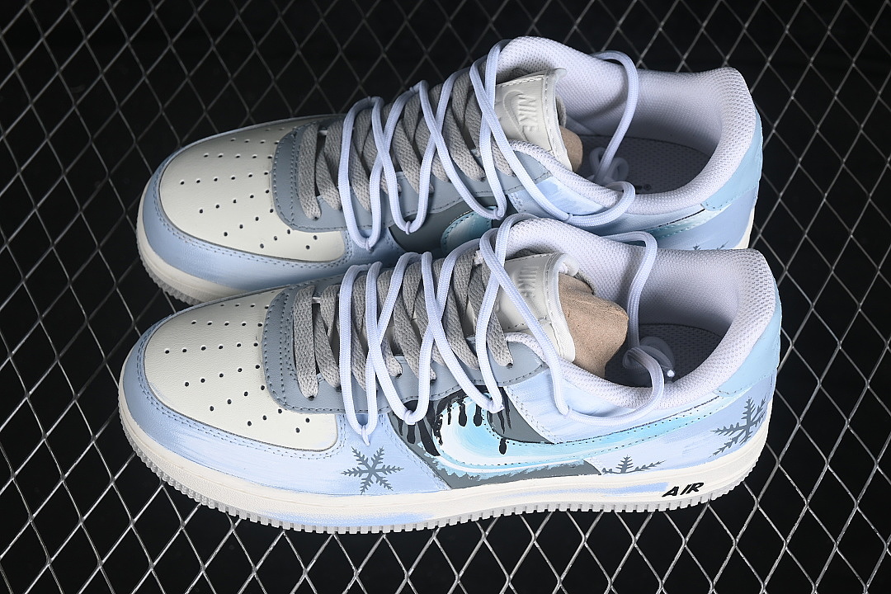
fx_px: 1856
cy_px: 297
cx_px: 446
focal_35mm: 75
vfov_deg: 18.2
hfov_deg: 27.0
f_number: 7.1
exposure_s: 1/80
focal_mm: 50
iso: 160
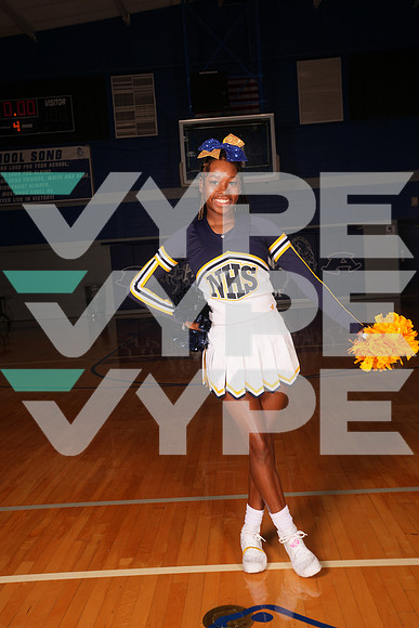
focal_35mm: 36
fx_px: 628
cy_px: 314
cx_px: 210
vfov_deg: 53.1
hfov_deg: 36.9
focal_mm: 36
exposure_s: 1/100
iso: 100
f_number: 6.3
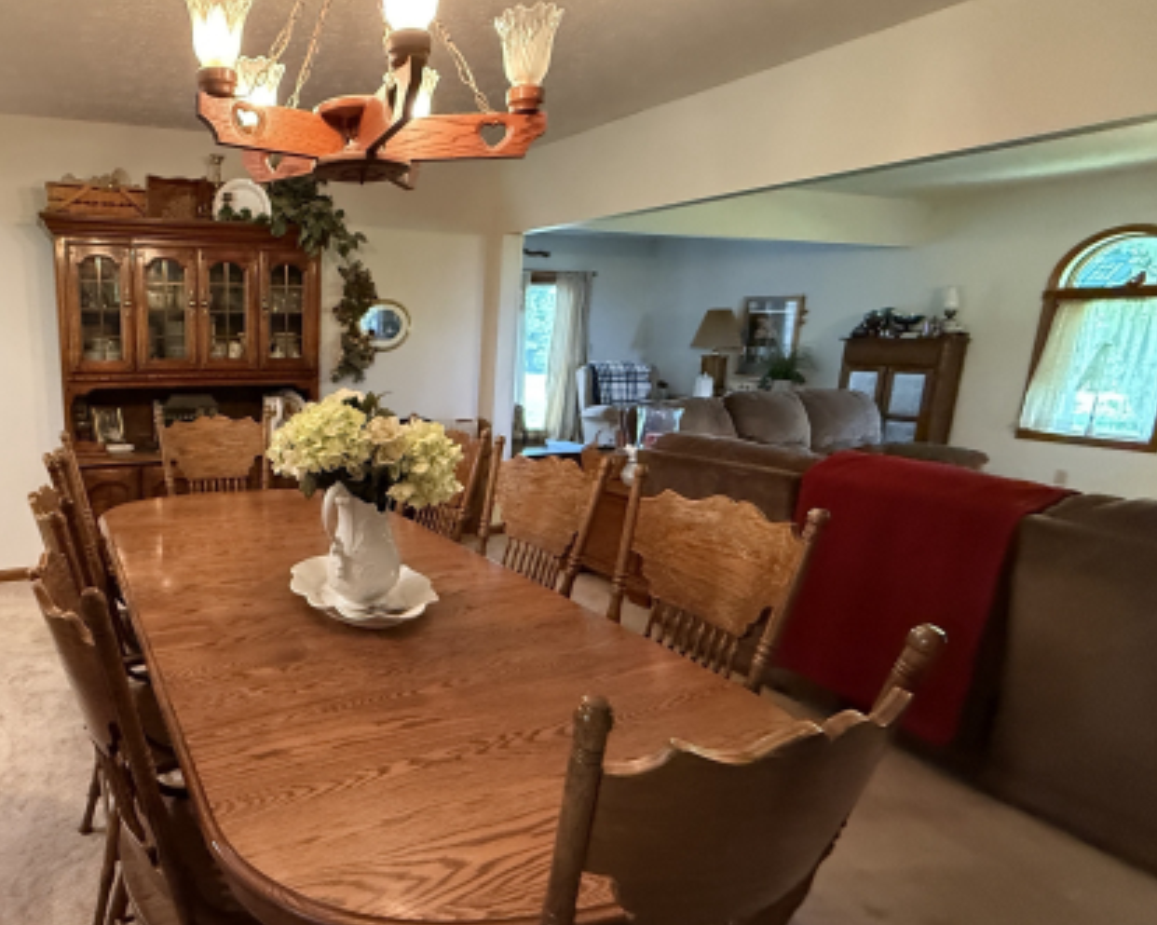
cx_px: 312
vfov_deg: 63.1
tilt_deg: -12.0
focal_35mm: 22
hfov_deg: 70.8
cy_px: 492
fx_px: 753
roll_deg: -0.1
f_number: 2.2
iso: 640
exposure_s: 1/60
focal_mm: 2.22
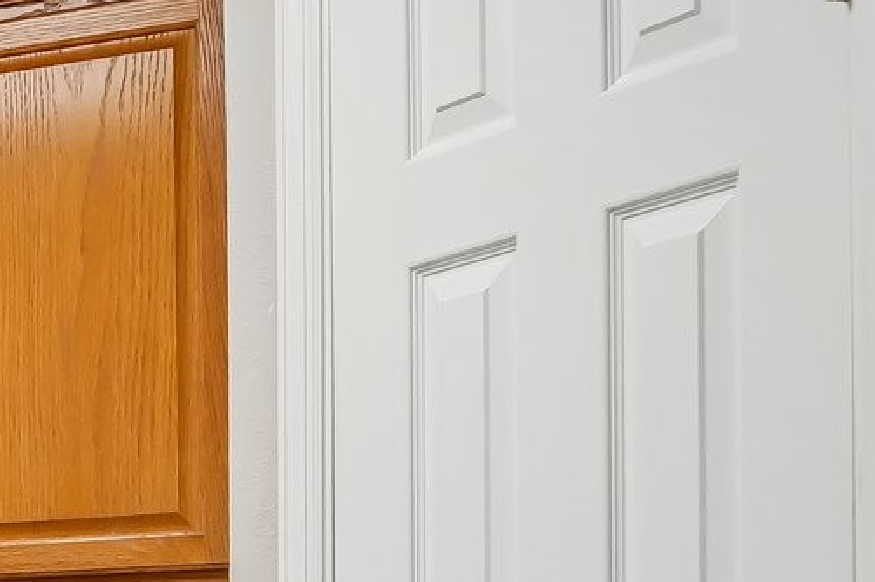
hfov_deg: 16.3
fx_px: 2380
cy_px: 790
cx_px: -849
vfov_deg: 13.4
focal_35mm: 98
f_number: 8
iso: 500
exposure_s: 1/15
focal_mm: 24
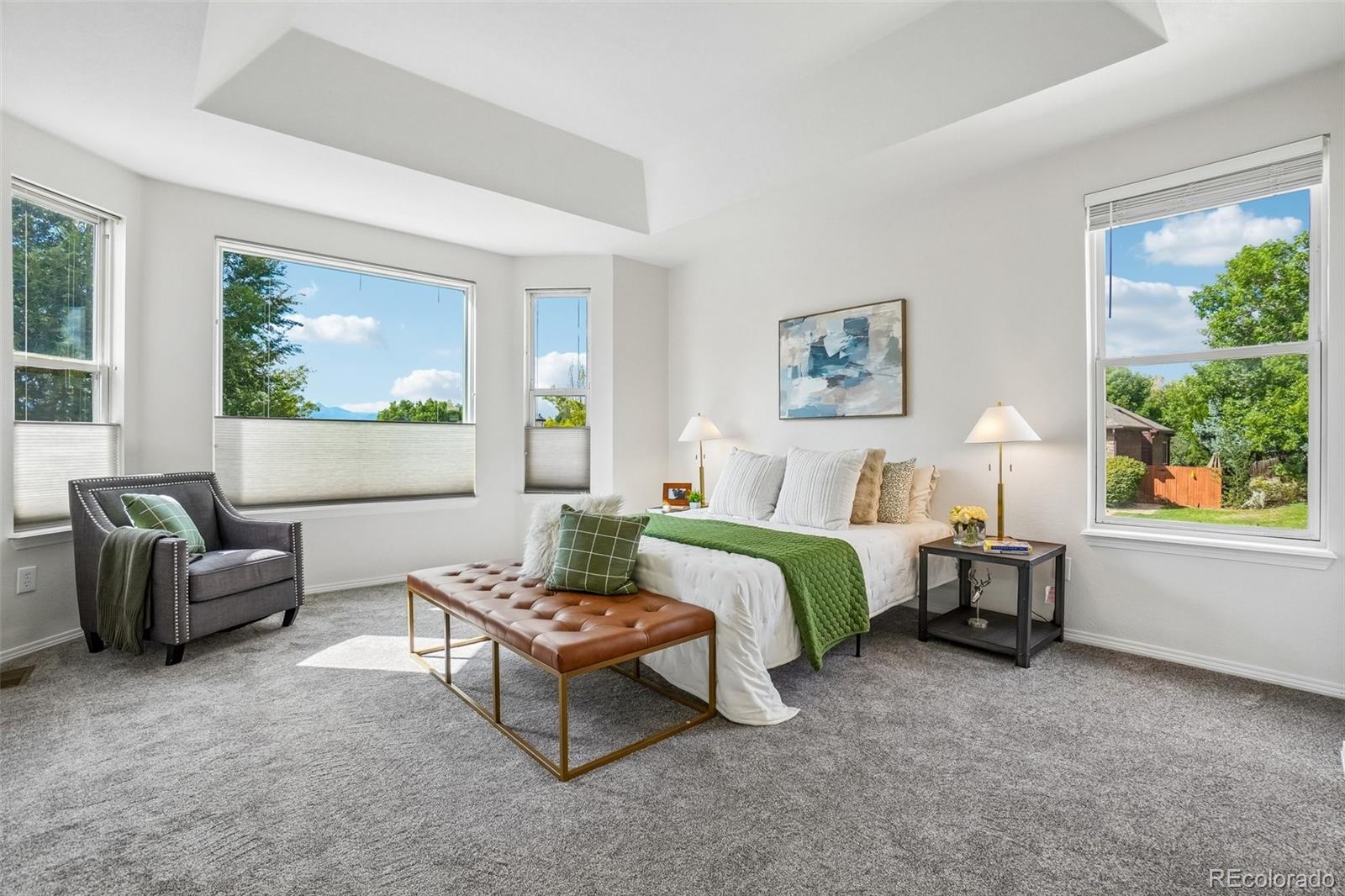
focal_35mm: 15
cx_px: 672
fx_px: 560
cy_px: 448
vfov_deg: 77.3
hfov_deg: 100.4
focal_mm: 10
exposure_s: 1/200
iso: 400
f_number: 8
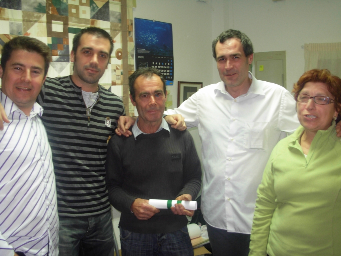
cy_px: 128
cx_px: 170
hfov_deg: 42.1
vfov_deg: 32.2
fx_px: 443
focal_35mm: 45
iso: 91
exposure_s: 1/5.6
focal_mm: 7.5
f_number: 3.1
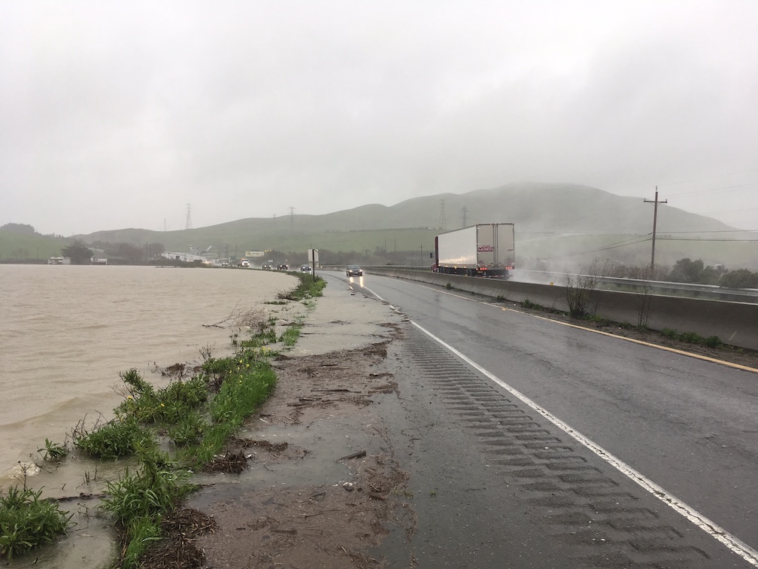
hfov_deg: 61.7
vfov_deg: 48.2
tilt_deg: -4.1
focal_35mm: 29
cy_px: 284
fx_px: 635
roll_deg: -1.4
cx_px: 379
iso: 25
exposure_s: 1/178
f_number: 2.2
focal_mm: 4.15
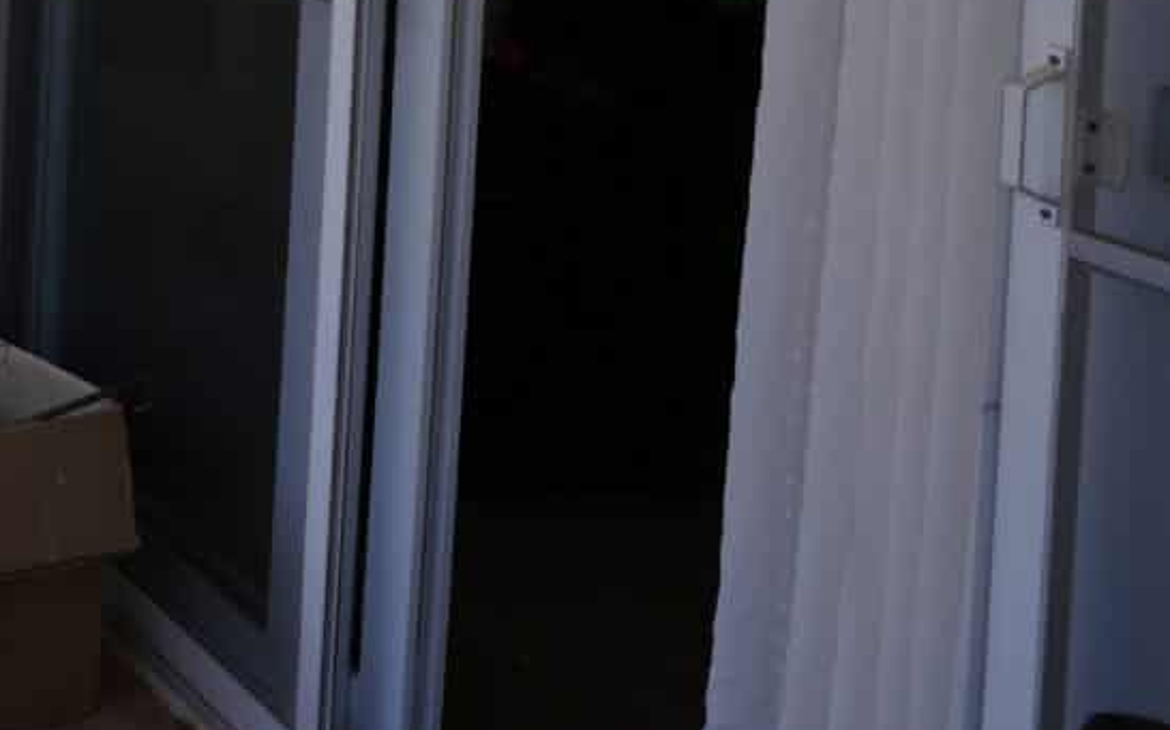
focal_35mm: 65
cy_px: -350
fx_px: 2072
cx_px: -962
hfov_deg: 20.9
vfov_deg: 18.0
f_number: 8
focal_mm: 17
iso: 100
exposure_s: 1/125
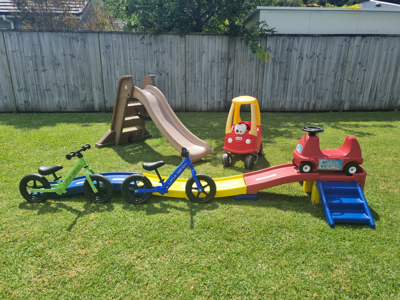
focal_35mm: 26
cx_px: 200
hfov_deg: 67.3
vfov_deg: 53.1
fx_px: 300
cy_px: 150
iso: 50
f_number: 1.8
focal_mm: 5.4
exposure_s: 1/2469
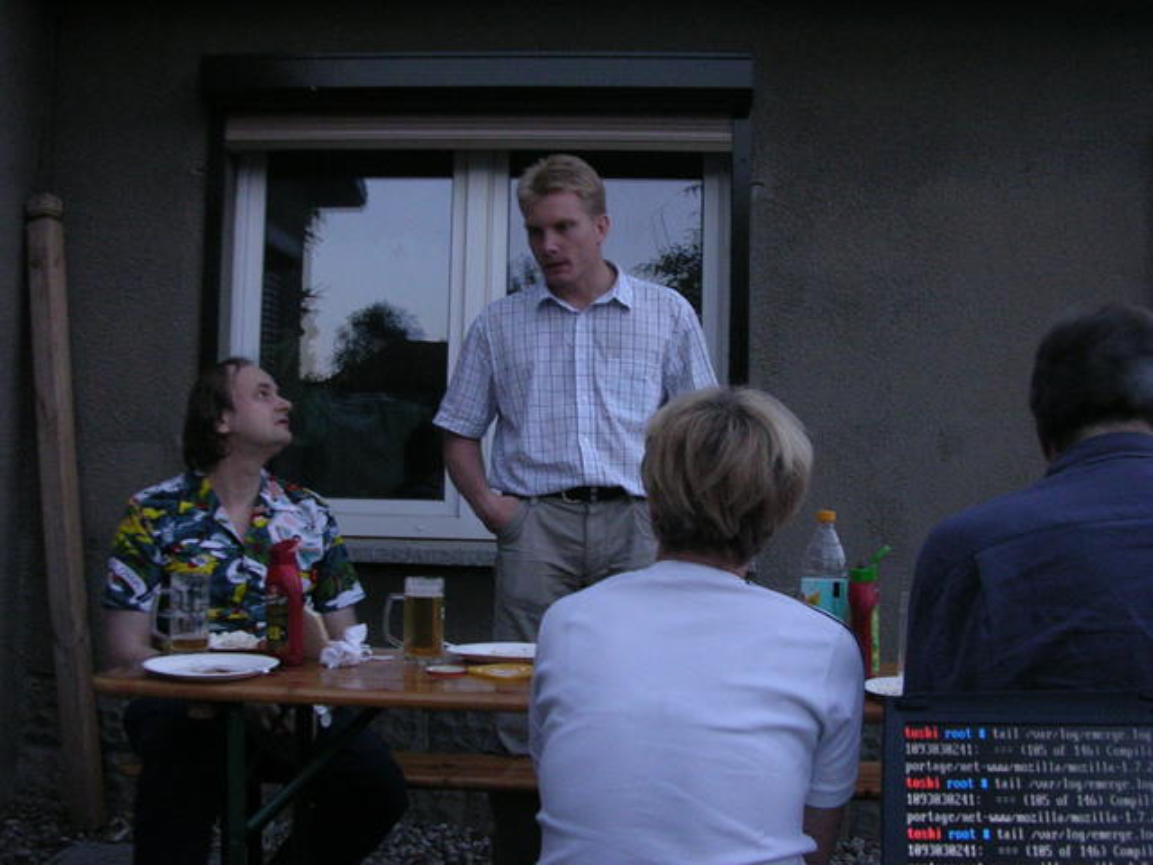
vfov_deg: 37.7
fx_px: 1266
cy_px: 432
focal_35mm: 38
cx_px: 576
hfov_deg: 49.0
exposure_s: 1/20.3
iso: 400
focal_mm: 5.8
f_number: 2.8
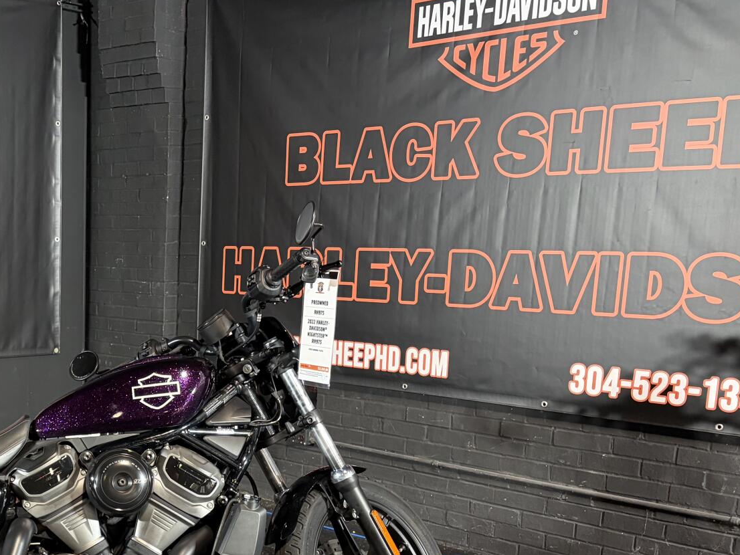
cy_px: 432
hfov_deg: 38.3
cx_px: 109
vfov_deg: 30.3
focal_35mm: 47
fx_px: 1005
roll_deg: -1.3
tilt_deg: -11.0
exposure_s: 1/60
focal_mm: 5.96
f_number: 1.6
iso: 125
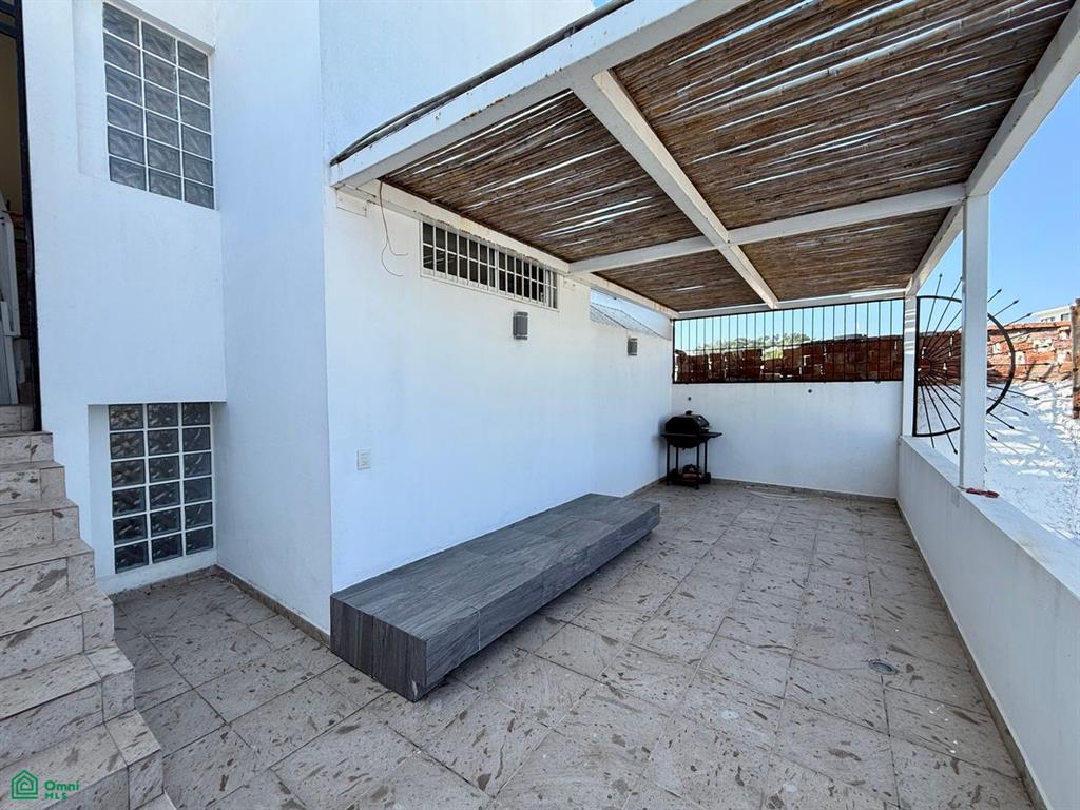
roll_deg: +0.4
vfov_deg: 85.7
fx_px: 437
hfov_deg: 102.1
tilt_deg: -2.0
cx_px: 540
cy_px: 405
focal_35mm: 14
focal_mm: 2.22
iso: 50
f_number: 2.2
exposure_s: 1/658
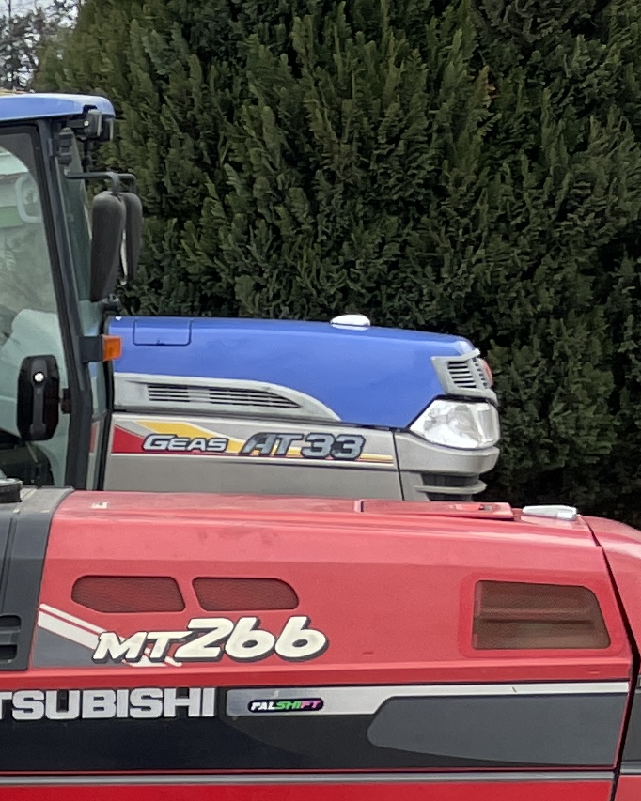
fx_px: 2847
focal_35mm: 120
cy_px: 1097
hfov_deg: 10.4
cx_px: -1058
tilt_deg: -15.7
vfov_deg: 15.2
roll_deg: +6.0
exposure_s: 1/445
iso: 32
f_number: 1.6
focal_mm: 4.2
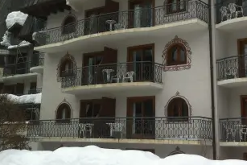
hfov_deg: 28.3
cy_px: 28
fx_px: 487
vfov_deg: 19.0
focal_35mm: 71
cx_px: 94
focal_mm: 3.85
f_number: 2.8
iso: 80
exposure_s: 1/680
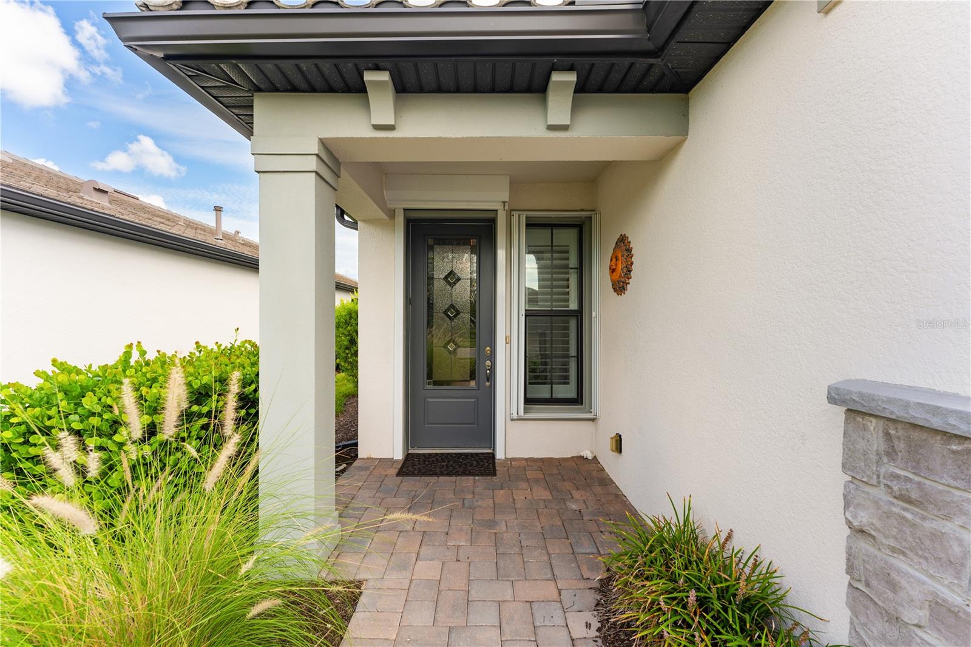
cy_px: 324
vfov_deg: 81.2
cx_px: 486
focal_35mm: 14
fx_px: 378
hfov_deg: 104.3
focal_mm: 14
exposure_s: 1/50
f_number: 7.1
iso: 100
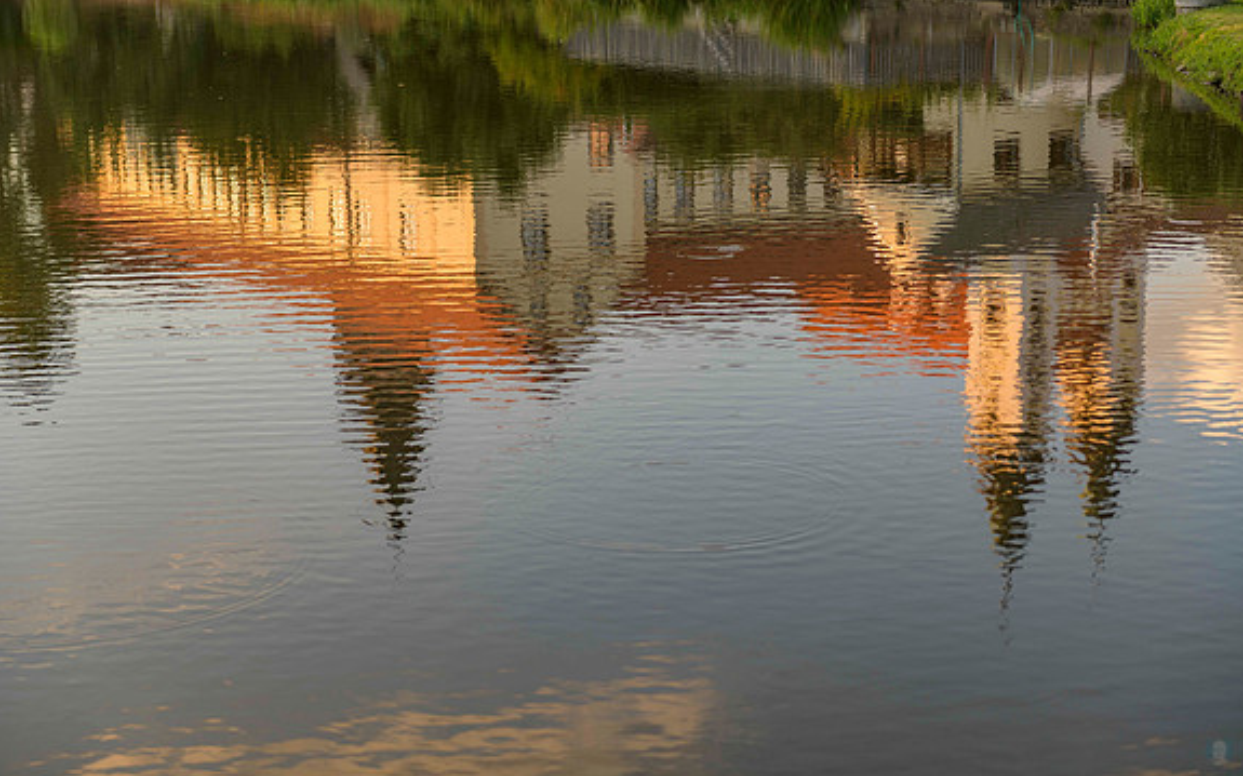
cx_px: 623
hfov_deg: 28.6
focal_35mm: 72
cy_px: 364
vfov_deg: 18.1
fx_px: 2438
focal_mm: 70
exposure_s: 1/250
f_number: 3.5
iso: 64
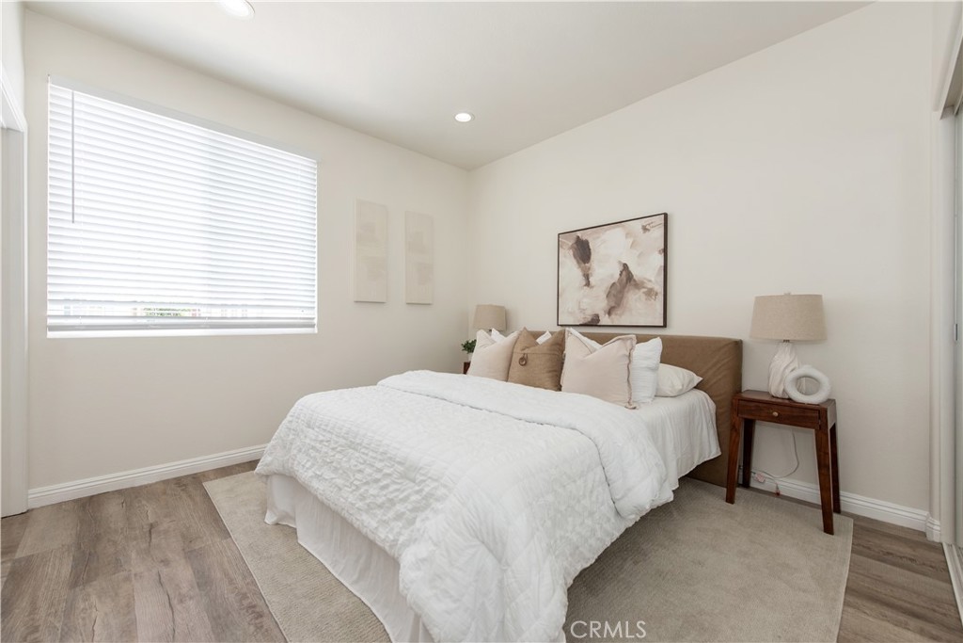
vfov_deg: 81.2
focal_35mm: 14
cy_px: 322
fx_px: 375
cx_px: 482
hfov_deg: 104.2
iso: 360
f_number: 5.6
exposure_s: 1/125
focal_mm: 14
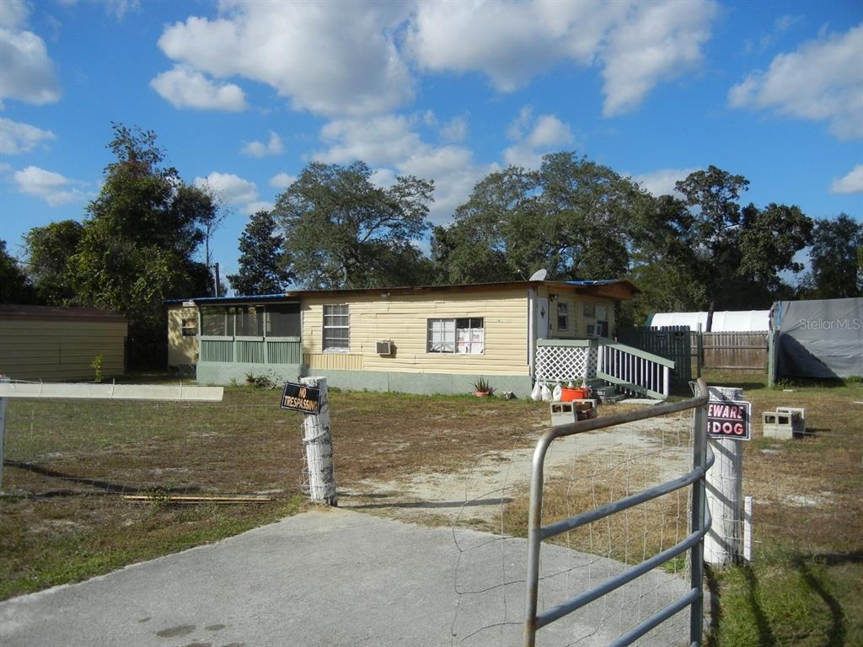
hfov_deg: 60.0
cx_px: 432
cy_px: 324
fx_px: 748
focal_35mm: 30
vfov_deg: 46.8
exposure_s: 1/681
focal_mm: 5.4
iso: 160
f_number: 7
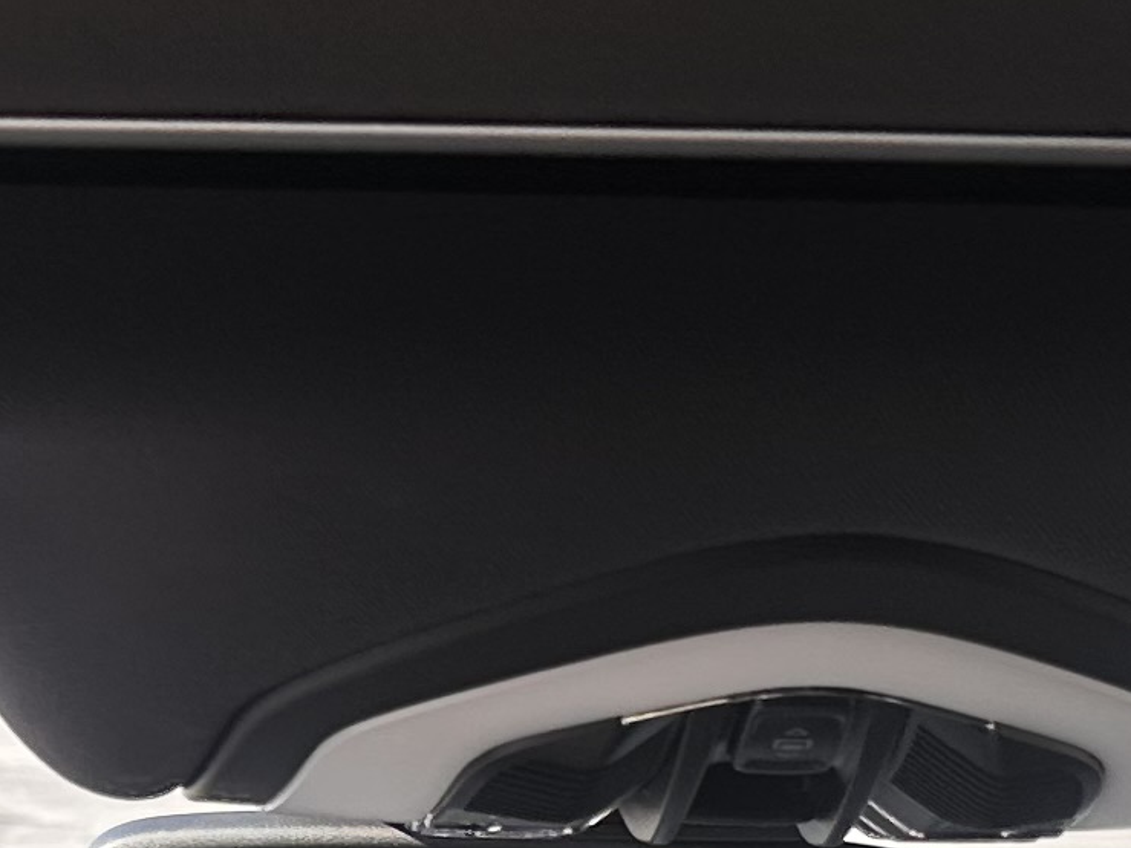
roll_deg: -2.4
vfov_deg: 10.5
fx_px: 4279
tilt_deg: -16.7
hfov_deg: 15.1
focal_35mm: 131
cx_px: 513
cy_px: 1664
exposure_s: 1/594
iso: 80
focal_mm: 6.86
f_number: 1.78
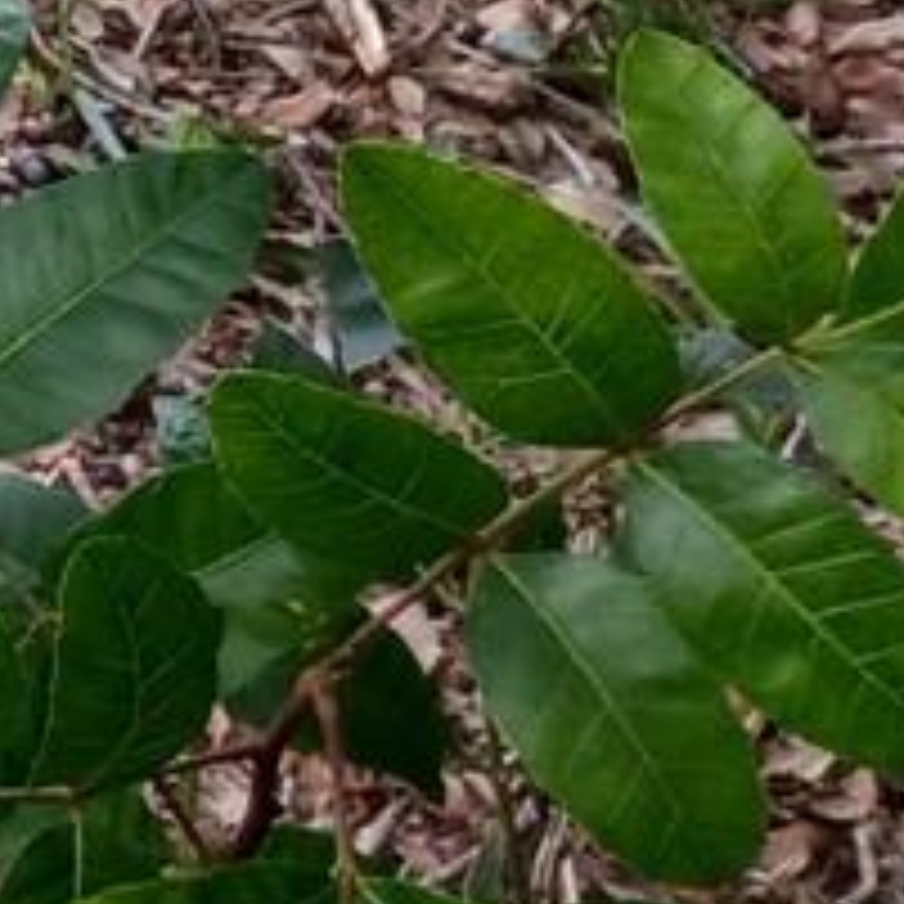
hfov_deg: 7.4
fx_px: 5614
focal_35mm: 190
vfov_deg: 8.3
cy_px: -1372
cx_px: -2307
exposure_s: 1/120
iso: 25
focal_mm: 4
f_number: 1.8
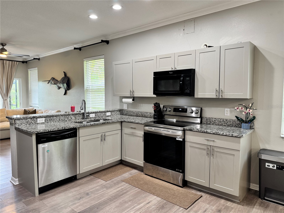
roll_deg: -0.3
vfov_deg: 56.8
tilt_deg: -4.3
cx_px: 142
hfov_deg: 71.6
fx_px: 197
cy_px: 106
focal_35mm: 24
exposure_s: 1/60
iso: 160
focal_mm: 6.76
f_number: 1.78
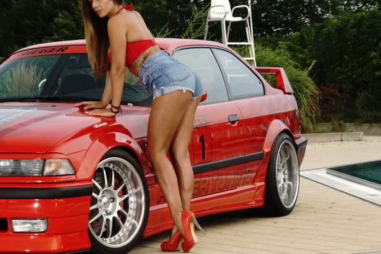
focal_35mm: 130
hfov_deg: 15.7
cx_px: 103
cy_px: 167
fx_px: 1376
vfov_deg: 10.5
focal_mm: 50
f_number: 9
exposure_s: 1/250
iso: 1250
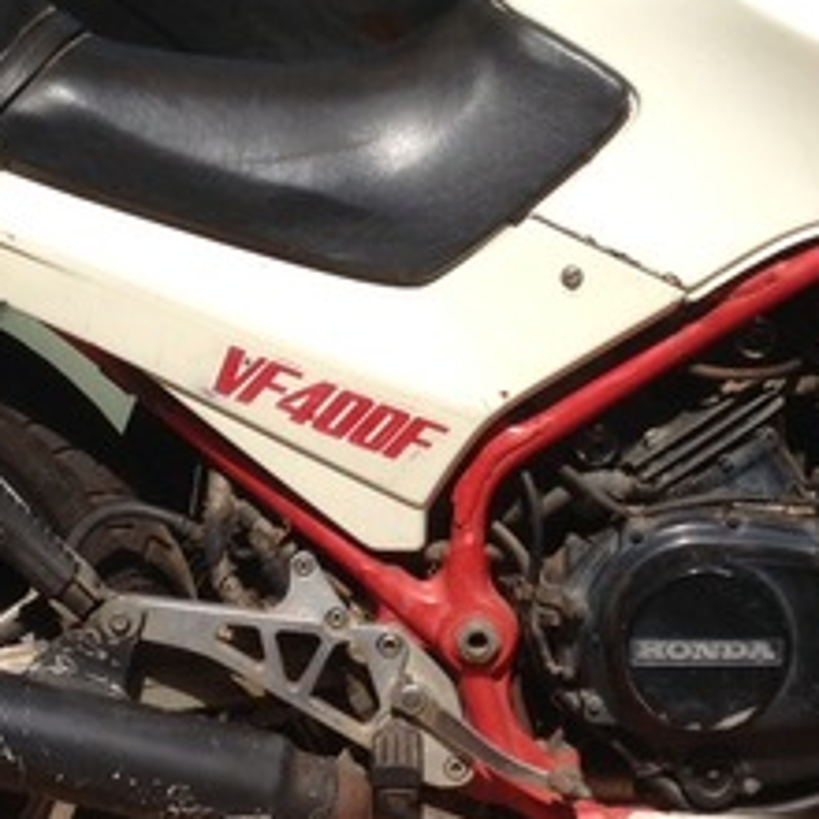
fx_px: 2837
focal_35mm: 106
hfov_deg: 16.4
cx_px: 577
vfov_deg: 16.4
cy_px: 316
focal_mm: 4.13
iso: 50
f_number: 2.4
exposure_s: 1/1808
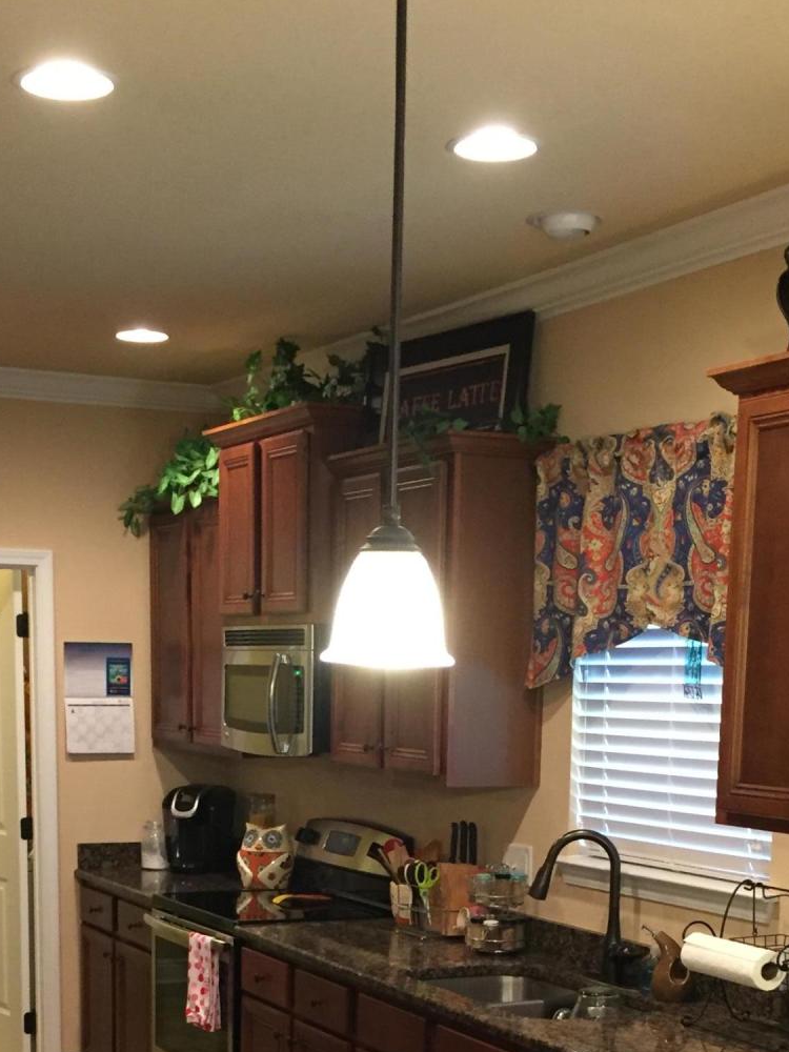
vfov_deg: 31.3
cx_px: 337
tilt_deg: -8.4
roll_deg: -0.1
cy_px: 998
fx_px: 1763
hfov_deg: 25.2
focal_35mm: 58
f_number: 2.2
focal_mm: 4.15
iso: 250
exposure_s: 1/24
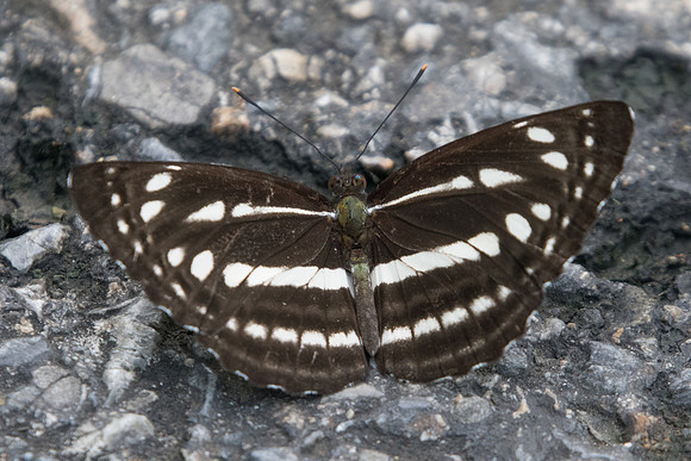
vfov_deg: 1.3
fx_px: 20097
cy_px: 218
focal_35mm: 1047
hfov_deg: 2.0
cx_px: 470
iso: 800
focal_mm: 400
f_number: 6.3
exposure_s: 1/500
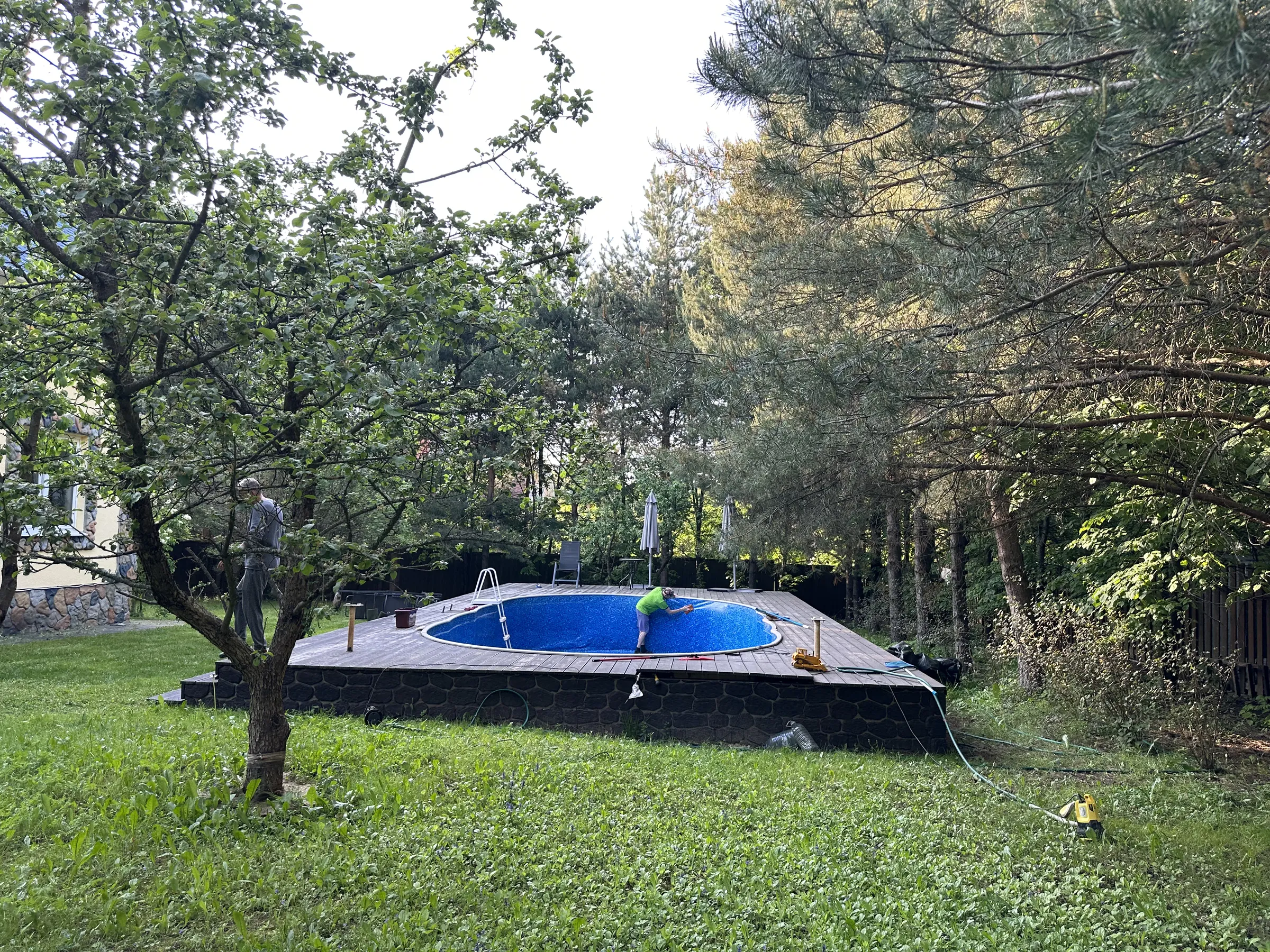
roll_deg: +0.9
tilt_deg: +9.9
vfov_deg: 56.8
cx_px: 635
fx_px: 881
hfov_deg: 71.6
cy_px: 476
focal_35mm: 24
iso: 80
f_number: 1.78
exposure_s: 1/164
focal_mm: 6.86
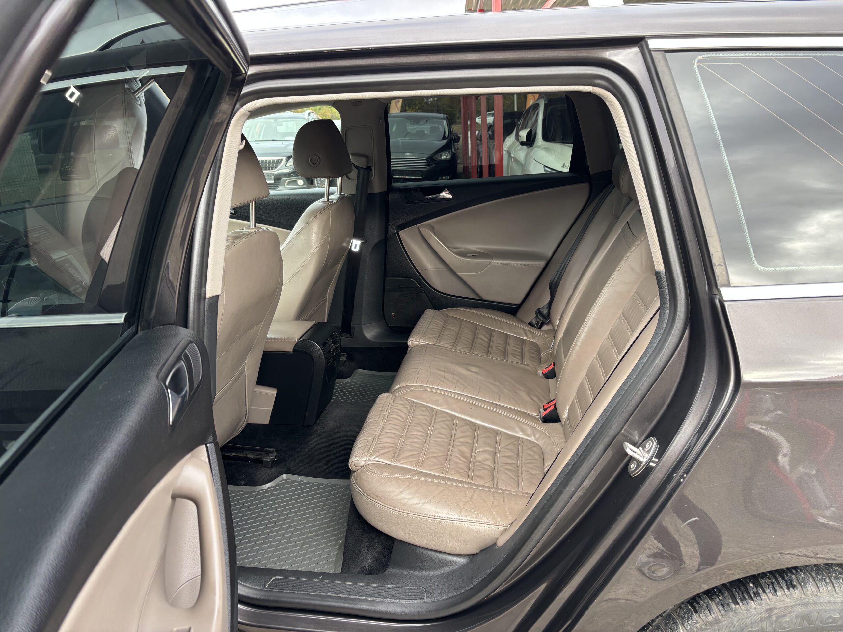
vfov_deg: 53.1
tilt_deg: -10.9
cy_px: 316
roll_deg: +2.7
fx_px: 633
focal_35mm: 26
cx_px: 422
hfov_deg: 67.3
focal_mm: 5.96
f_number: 1.6
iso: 64
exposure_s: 1/121
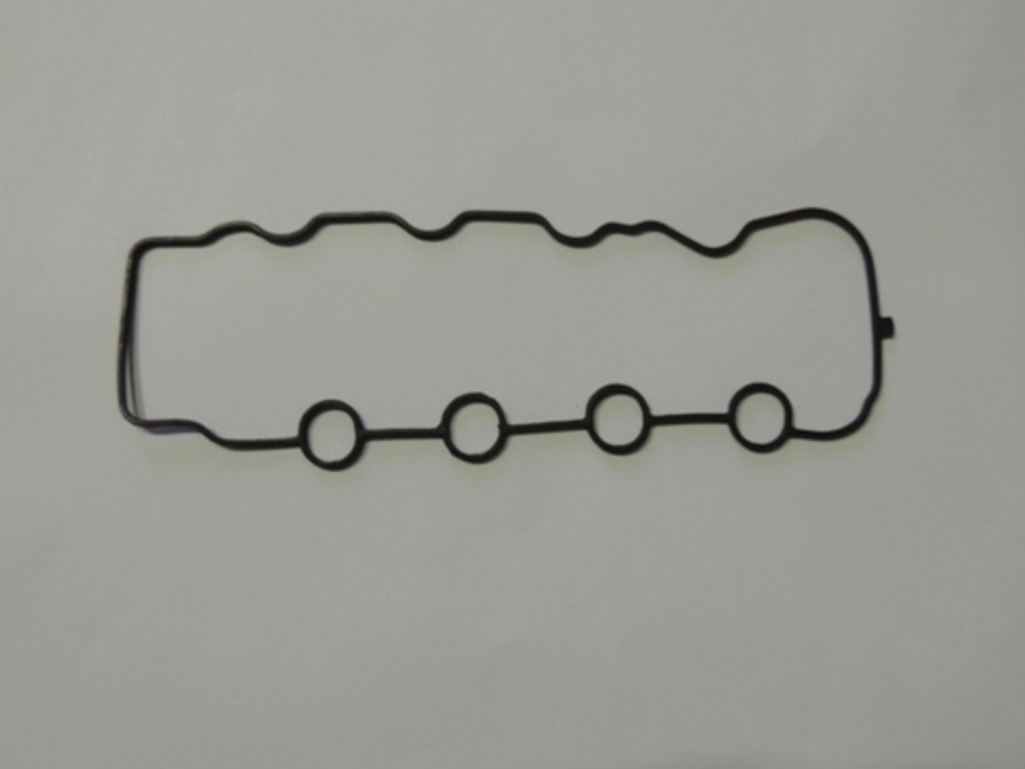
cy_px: 384
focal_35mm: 33
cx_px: 512
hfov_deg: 55.4
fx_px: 977
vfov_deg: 42.9
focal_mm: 5.8
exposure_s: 1/30
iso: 400
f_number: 3.2
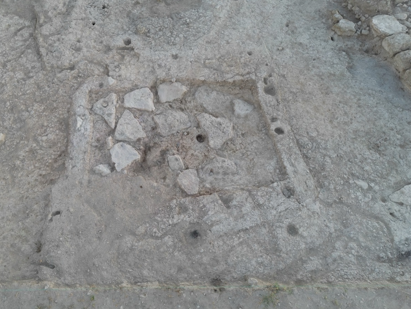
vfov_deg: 46.8
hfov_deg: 59.4
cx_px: 162
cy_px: 150
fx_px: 356
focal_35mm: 30
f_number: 1.7
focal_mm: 6.72
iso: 100
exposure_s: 1/40
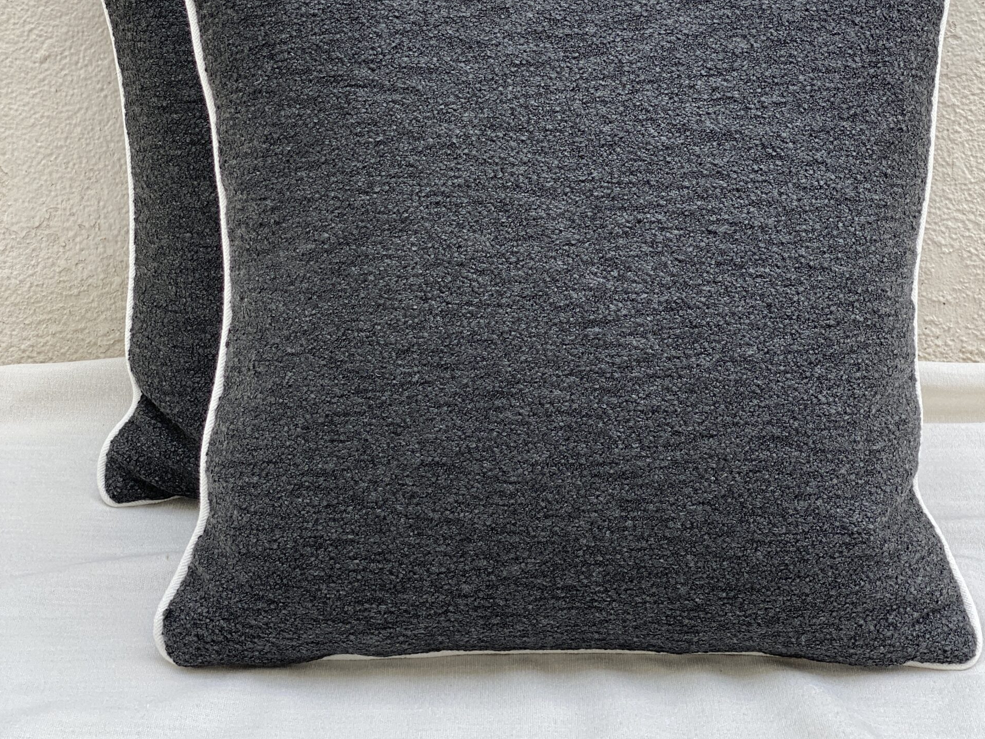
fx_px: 1992
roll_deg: +0.7
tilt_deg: -15.5
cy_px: 196
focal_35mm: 70
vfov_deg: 20.9
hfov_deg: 27.8
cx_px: 495
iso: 25
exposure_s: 1/122
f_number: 2
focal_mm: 6
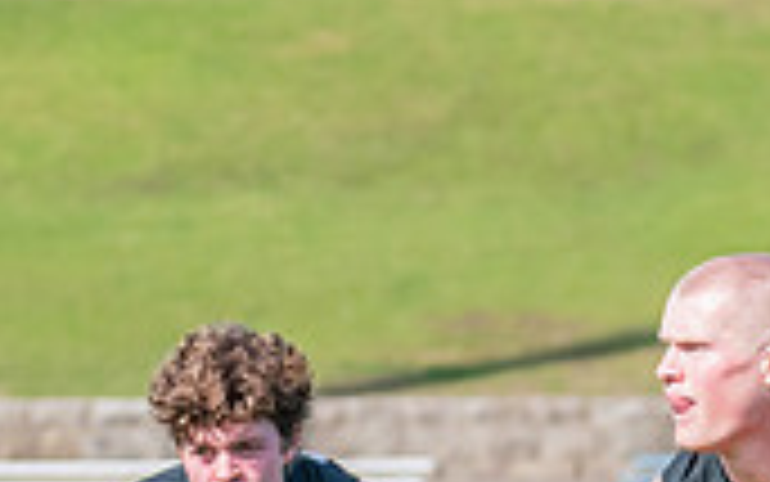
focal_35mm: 855
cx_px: 729
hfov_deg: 2.5
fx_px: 17948
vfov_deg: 1.5
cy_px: 673
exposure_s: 1/1250
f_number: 10
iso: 800
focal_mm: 195
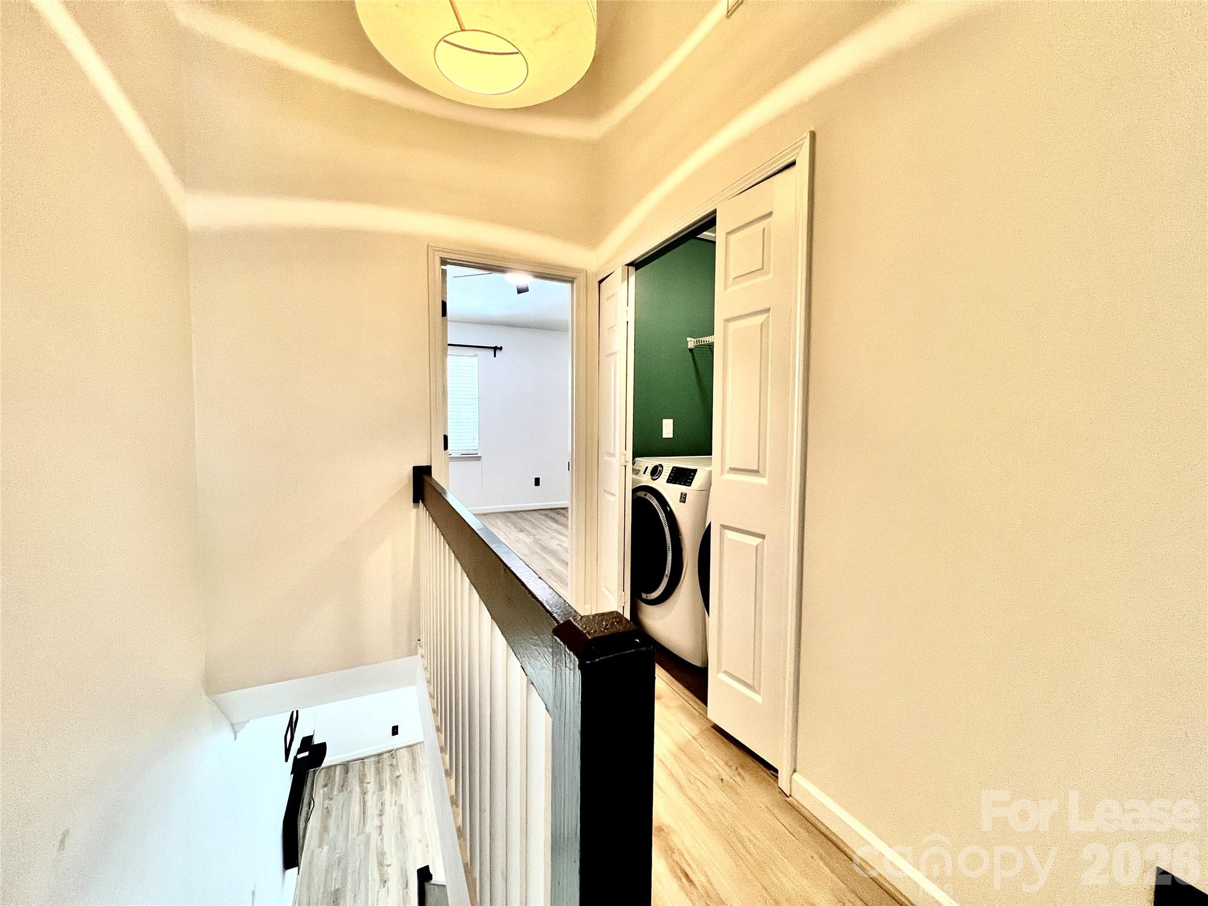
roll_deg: -0.2
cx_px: 604
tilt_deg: -3.5
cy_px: 453
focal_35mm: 13
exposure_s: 1/60
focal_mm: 1.57
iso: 320
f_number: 1.8
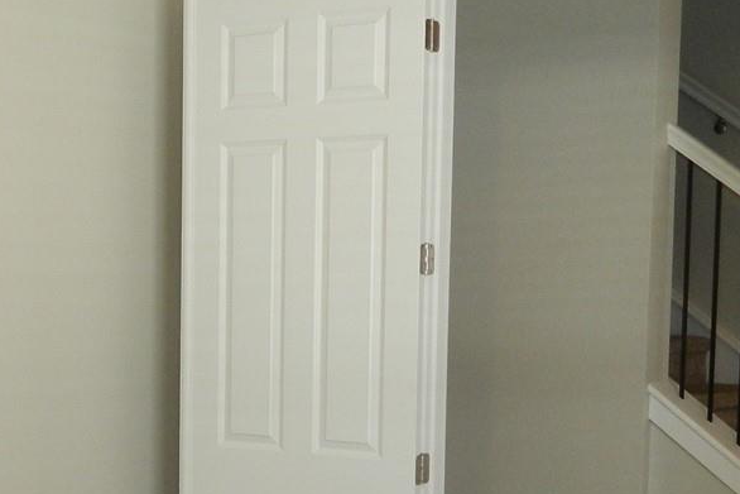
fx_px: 1460
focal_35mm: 71
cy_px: 389
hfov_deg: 27.4
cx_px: 73
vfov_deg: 19.0
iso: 140
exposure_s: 1/30
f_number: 3.1
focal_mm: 4.5
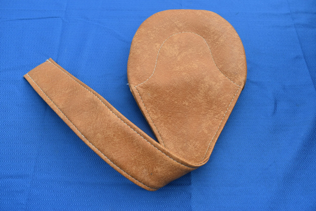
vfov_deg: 40.0
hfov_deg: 57.2
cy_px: 106
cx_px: 158
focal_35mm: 33
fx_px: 290
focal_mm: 22
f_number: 8
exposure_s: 1/400
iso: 200
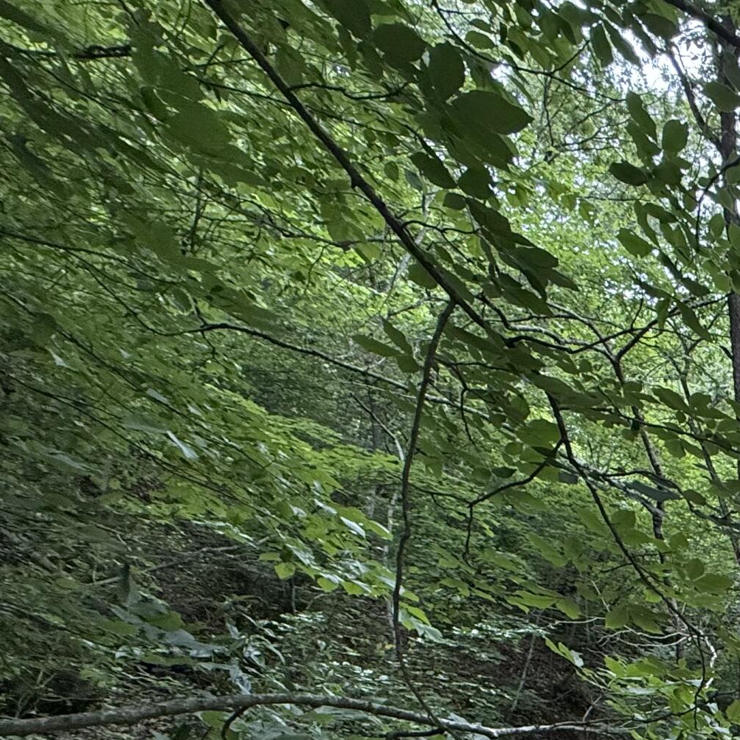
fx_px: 895
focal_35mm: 37
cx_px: 1082
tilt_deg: +2.3
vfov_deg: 41.1
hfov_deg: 29.5
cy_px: 680
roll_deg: -2.0
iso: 200
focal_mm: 2.22
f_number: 2.2
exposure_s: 1/99
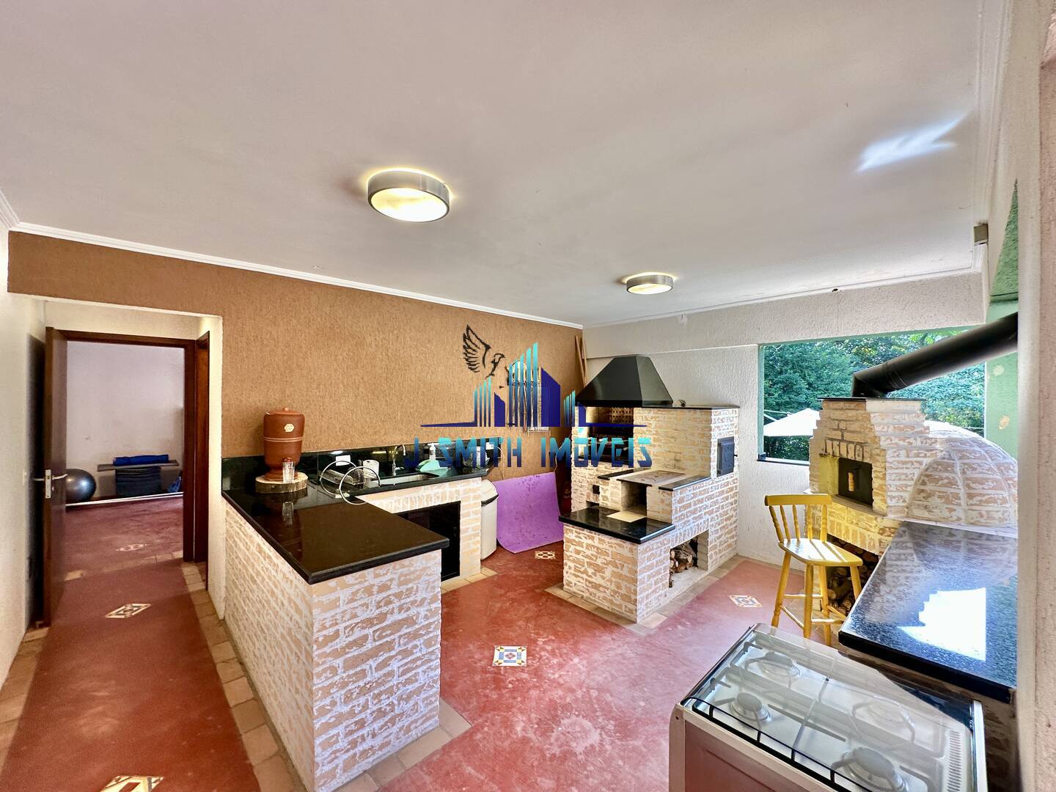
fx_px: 427
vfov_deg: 85.7
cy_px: 396
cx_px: 528
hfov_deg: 102.1
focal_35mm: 14
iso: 80
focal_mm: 2.22
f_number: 2.2
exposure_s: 1/120
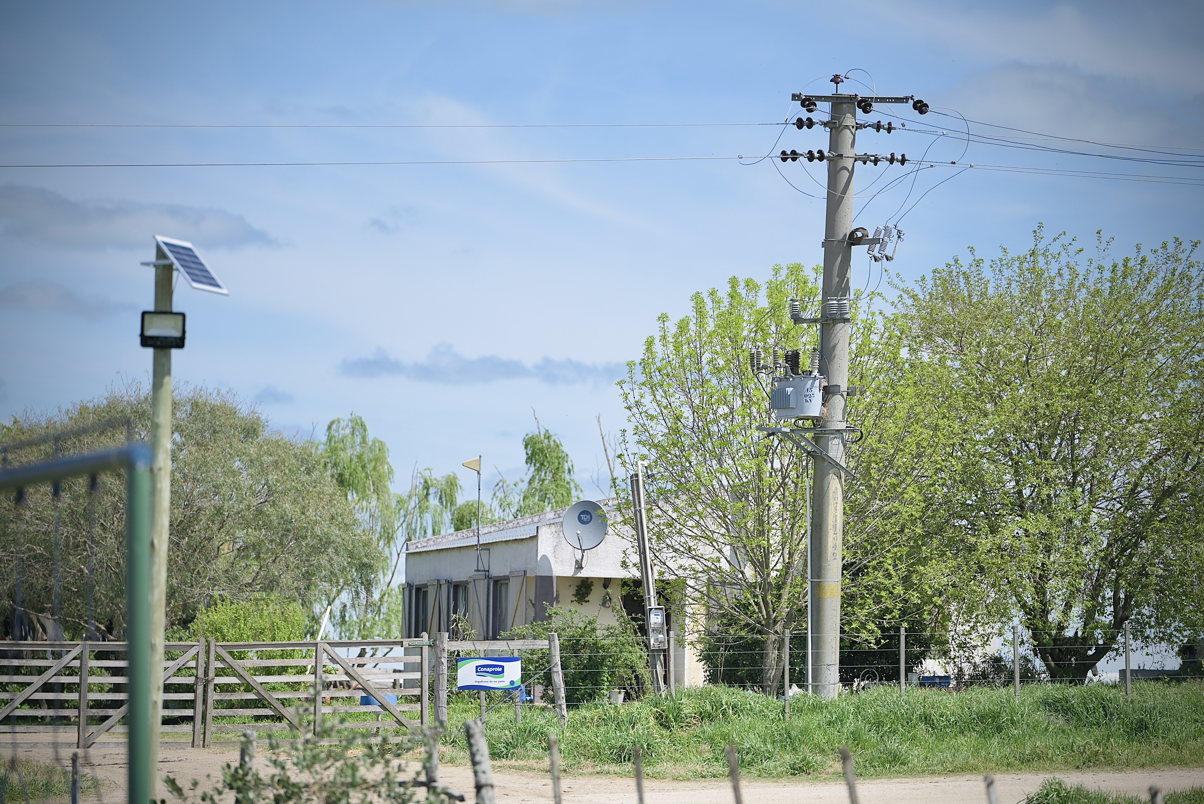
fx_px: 5019
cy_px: 402
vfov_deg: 9.2
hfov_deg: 13.7
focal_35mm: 150
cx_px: 602
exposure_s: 1/1600
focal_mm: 150
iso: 100
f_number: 2.8
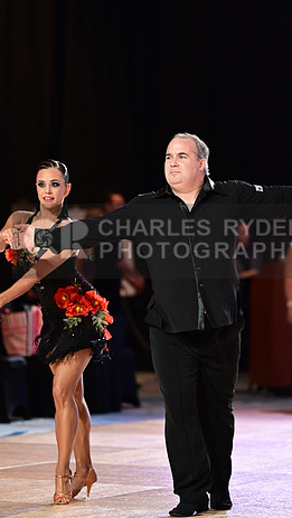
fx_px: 2432
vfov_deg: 12.2
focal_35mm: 177
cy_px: 242
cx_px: 167
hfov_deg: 6.9
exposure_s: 1/320
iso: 1600
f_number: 2.8
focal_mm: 135
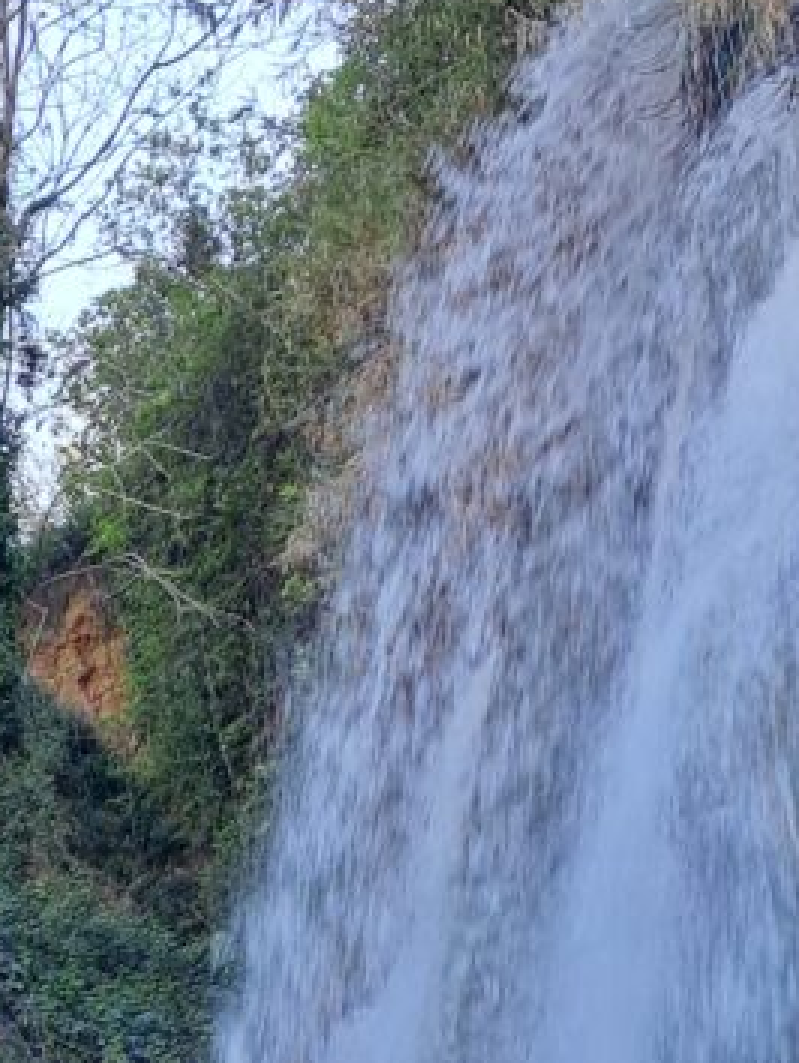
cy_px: 1252
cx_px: -90
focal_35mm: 78
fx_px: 2398
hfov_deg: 18.2
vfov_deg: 23.1
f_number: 1.8
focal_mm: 4
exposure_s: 1/100
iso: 50
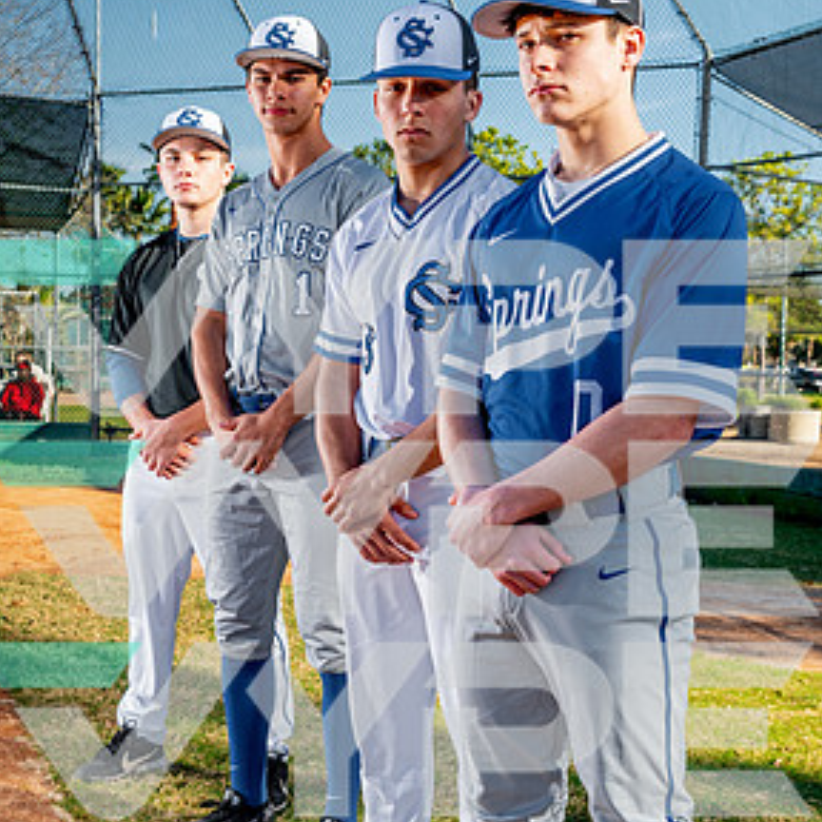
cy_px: 531
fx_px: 1639
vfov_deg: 28.0
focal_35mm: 61
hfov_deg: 28.2
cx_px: 397
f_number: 7.1
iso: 125
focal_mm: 46
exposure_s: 1/250
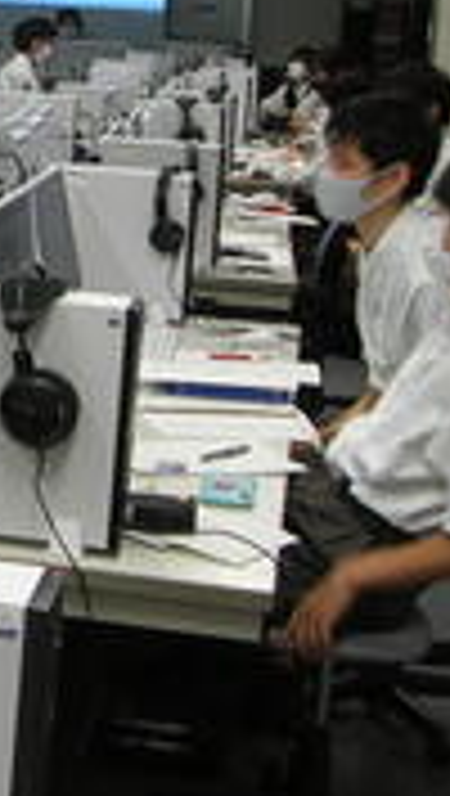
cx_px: -252
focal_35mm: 86
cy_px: 279
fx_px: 1818
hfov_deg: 13.2
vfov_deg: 24.6
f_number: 2.8
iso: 50
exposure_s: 1/19
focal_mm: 5.8
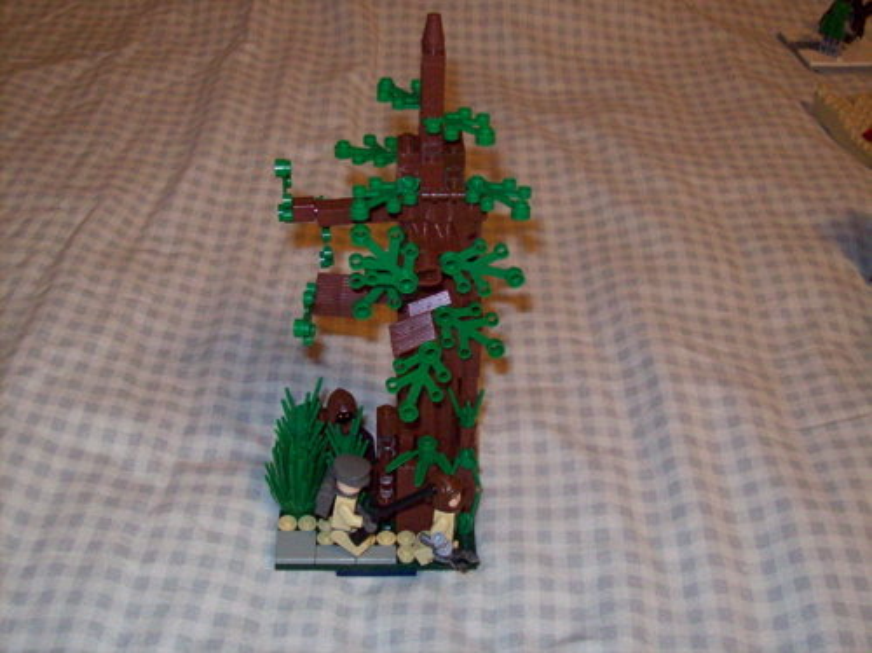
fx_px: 1132
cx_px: 436
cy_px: 326
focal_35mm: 45
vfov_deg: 32.1
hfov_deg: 42.1
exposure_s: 1/73.6
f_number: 3
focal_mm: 7.6
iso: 400
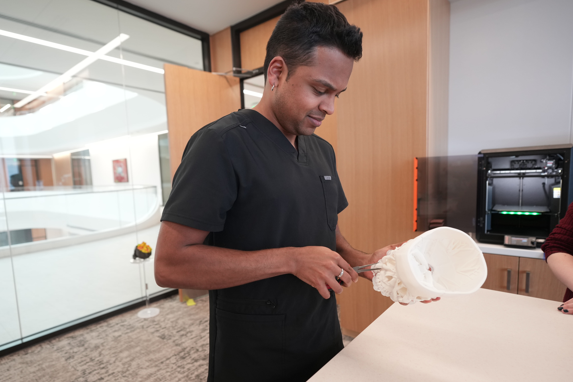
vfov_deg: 61.8
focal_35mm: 20
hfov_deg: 83.8
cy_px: 209
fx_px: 318
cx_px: 261
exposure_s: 1/200
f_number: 2.8
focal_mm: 16
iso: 1000
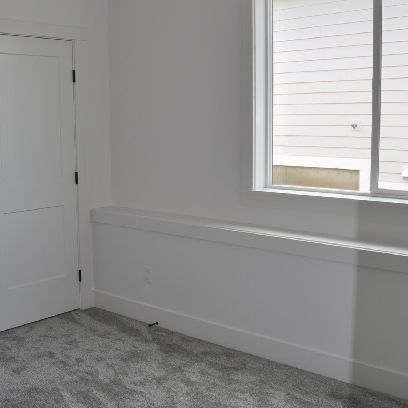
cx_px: 159
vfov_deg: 39.1
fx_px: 573
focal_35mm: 43
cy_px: 189
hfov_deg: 39.0
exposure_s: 1/200
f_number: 3.5
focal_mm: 18
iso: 200
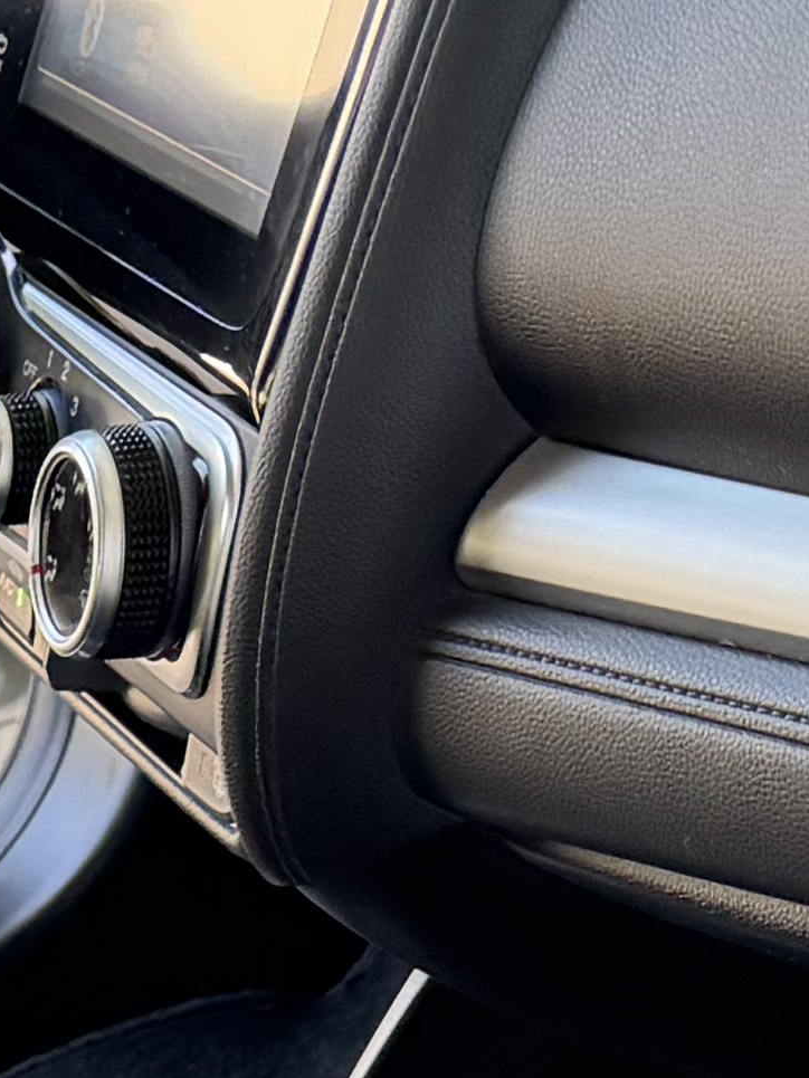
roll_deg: +34.0
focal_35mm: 142
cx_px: -1379
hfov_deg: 9.0
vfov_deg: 12.5
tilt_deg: -32.8
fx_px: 4424
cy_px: 2053
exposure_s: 1/121
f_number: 1.78
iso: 160
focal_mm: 6.76
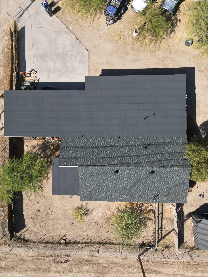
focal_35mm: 24
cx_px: 104
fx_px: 192
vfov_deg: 71.6
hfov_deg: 56.8
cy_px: 138
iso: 100
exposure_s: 1/2000
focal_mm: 6.72
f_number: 1.7
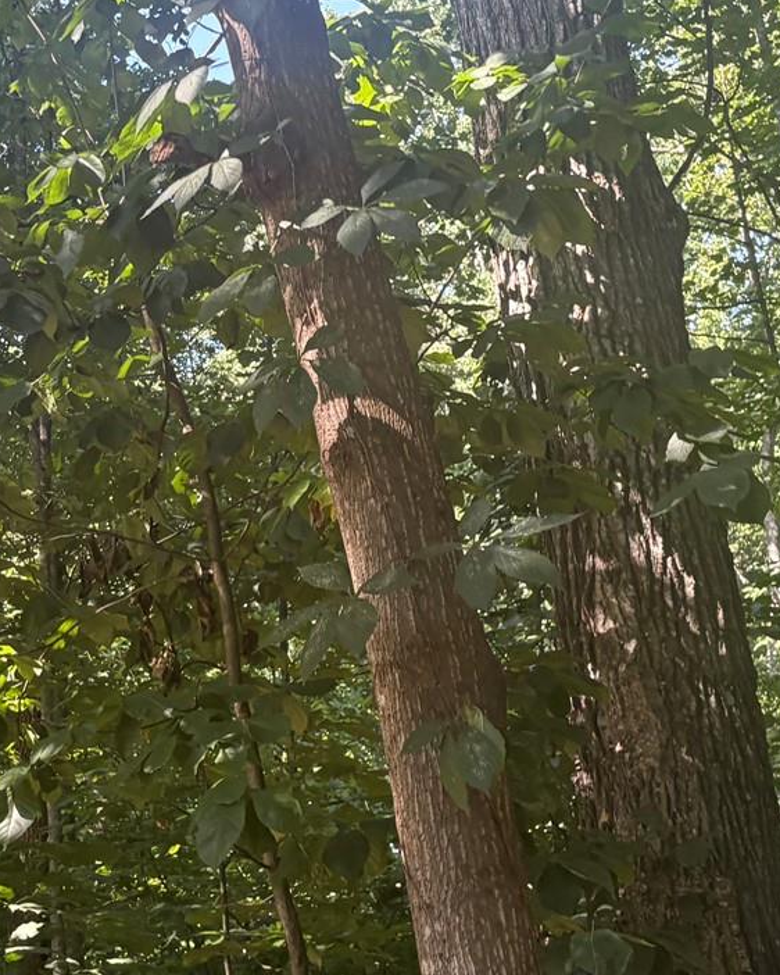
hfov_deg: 20.5
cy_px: 419
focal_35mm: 74
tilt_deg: +17.5
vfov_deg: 25.7
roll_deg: +8.3
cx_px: 151
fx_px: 2134
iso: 100
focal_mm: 5.96
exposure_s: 1/243
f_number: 1.6
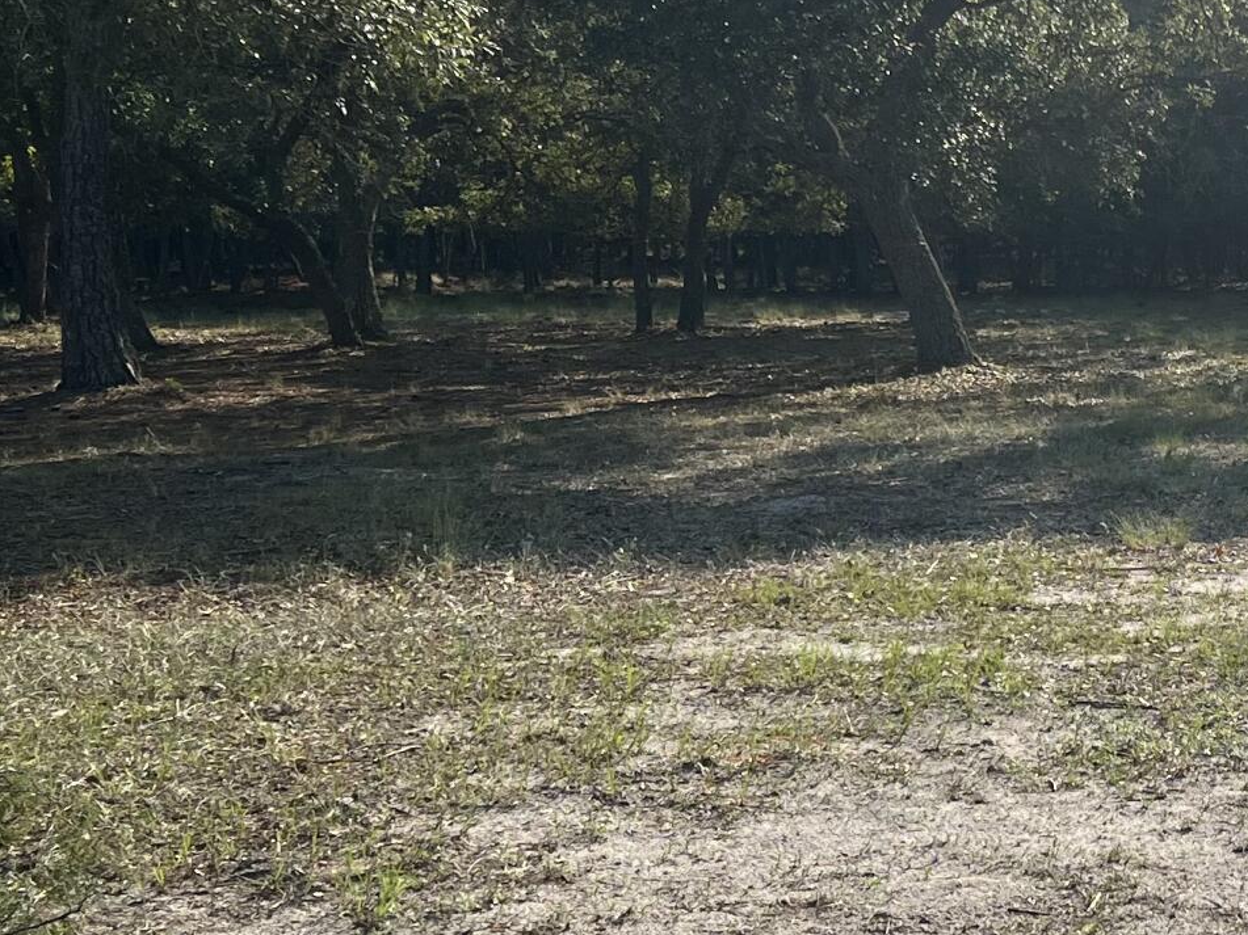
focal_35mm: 82
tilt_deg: -2.9
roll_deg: +0.8
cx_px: 1336
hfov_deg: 22.6
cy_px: 336
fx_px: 2956
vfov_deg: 18.0
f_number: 1.5
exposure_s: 1/3968
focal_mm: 5.7
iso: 50
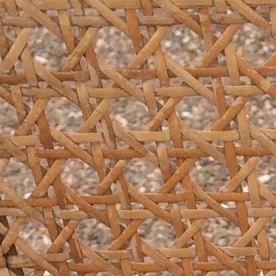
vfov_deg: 8.3
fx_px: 1750
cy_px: 663
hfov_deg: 8.7
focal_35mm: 194
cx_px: 494
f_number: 2.2
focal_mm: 4.15
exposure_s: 1/275
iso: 32
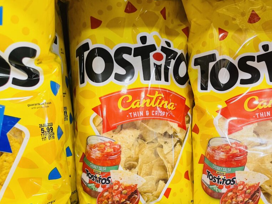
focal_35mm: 35
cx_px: 137
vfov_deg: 39.2
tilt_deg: -24.2
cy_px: 163
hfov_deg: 52.6
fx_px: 275
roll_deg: +0.2
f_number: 1.6
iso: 125
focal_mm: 4.2
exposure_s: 1/60
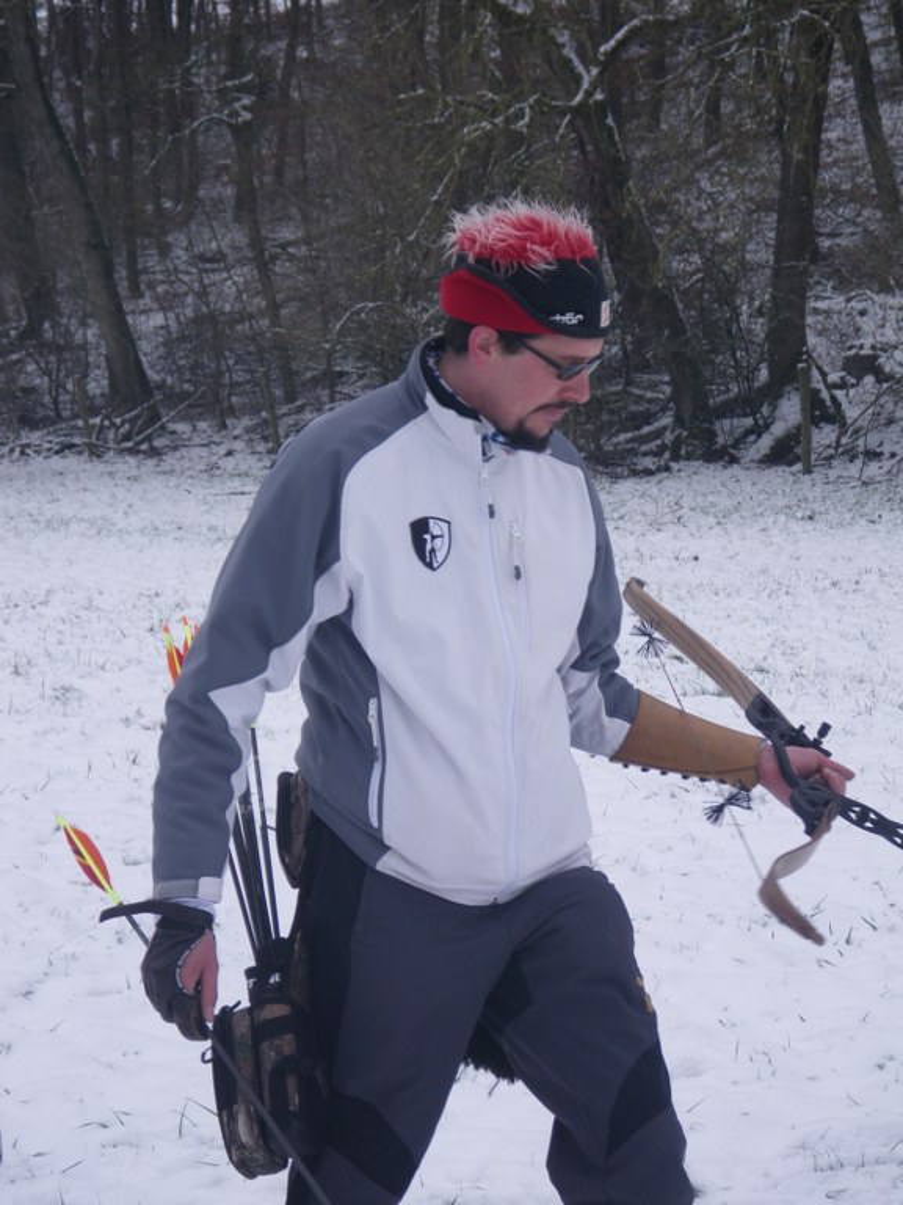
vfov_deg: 25.3
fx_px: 2678
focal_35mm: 77
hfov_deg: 19.1
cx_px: 452
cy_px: 602
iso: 64
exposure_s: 1/200
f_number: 4.8
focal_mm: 13.7
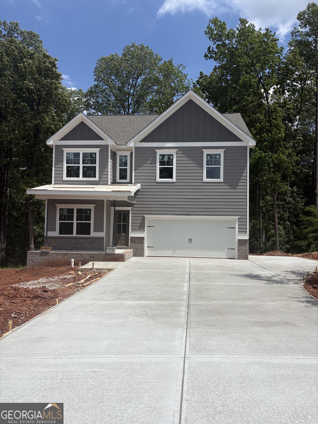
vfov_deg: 67.3
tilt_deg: +3.7
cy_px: 212
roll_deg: -0.8
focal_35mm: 26
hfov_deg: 53.1
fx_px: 318
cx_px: 159
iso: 50
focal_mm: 5.96
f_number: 1.6
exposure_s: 1/6993
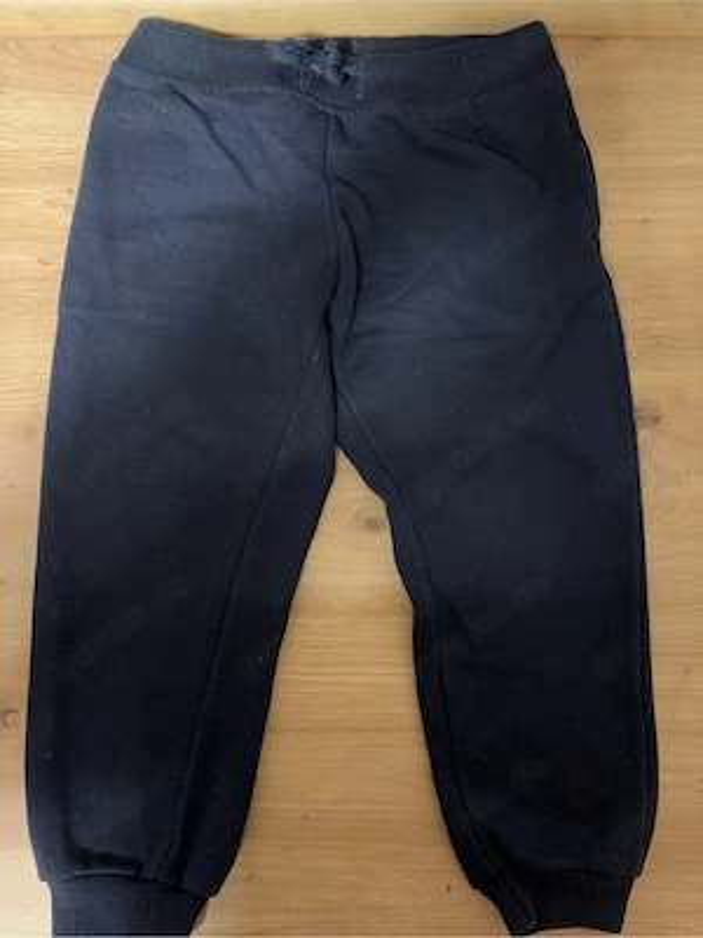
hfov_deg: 53.1
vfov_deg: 67.3
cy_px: 469
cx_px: 352
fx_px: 704
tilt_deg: -82.1
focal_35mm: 26
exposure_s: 1/30
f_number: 1.6
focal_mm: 5.96
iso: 800
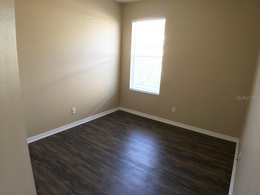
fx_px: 233
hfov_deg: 58.4
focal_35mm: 31
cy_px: 98
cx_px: 130
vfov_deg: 45.4
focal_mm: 3.3
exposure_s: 1/30
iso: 50
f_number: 2.4
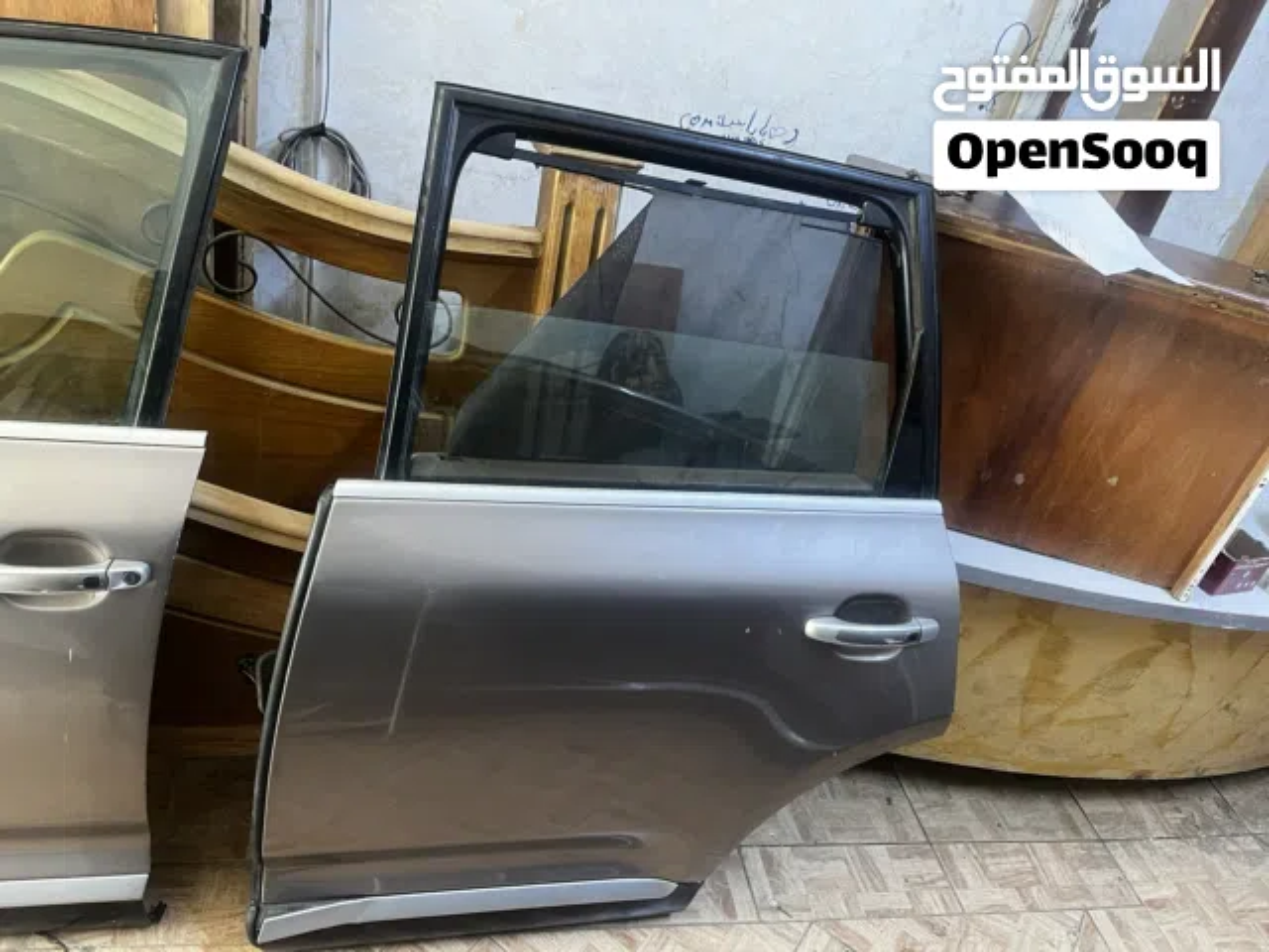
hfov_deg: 67.3
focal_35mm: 26
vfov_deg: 53.1
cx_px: 634
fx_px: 953
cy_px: 476
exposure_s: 1/60
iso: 400
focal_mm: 5.1
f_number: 1.6
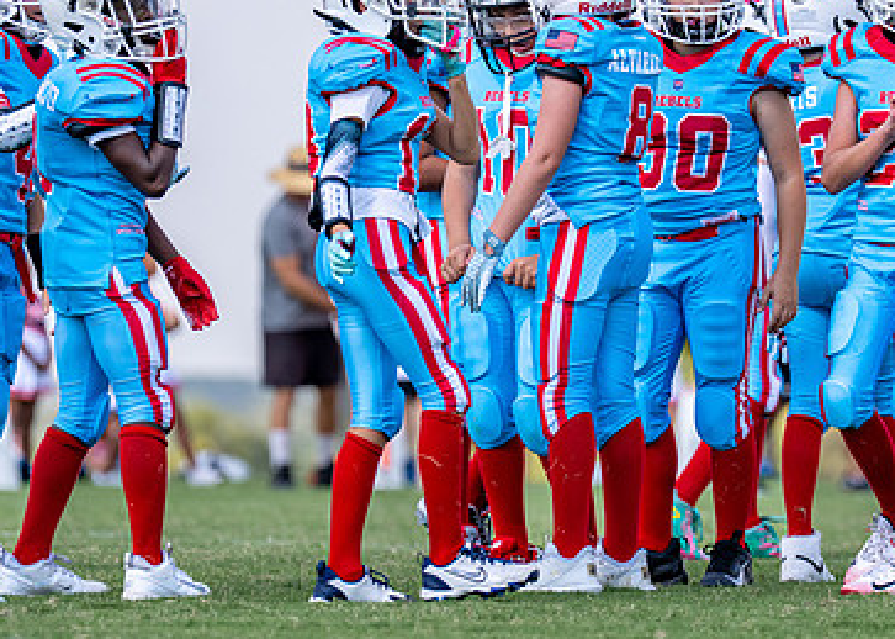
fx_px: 10265
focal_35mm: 404
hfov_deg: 5.0
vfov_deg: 3.6
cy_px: 215
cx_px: 601
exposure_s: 1/2500
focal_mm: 160
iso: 125
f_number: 2.8
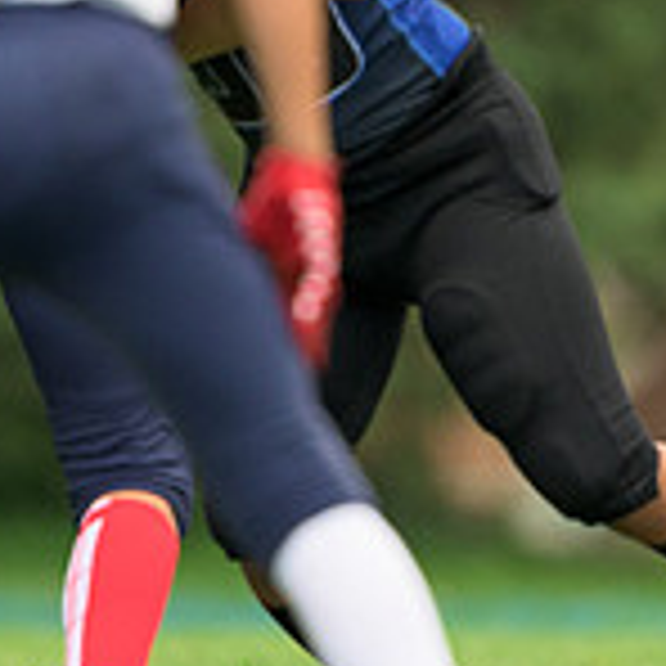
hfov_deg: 0.6
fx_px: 61558
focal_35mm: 2828
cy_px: 93
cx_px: 726
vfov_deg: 0.6
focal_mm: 560
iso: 500
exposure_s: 1/2500
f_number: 4
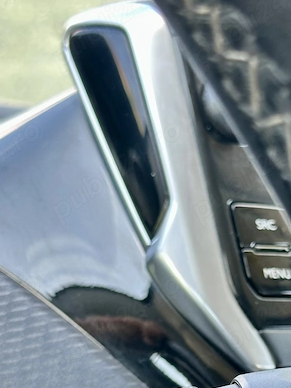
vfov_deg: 19.4
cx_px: 186
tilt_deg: -5.2
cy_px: 357
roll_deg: -5.5
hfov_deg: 14.9
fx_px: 1110
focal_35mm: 99
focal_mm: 6.86
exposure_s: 1/103
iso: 80
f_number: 1.78
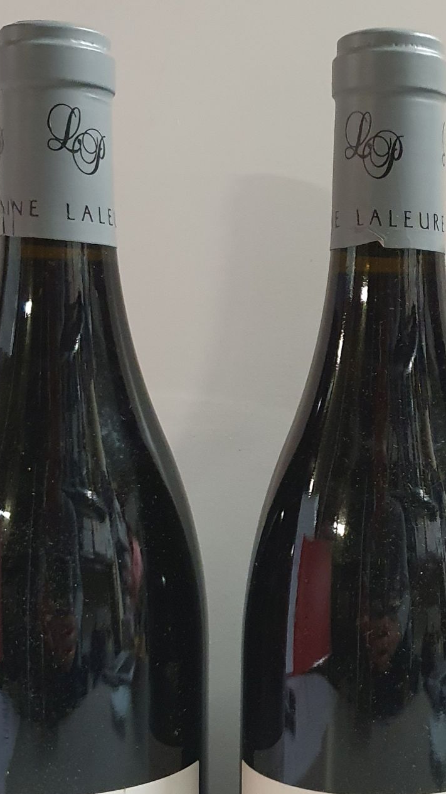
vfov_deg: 37.0
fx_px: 1178
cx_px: 372
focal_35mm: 56
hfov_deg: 21.1
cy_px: 503
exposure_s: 1/50
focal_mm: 4.32
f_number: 1.5
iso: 500
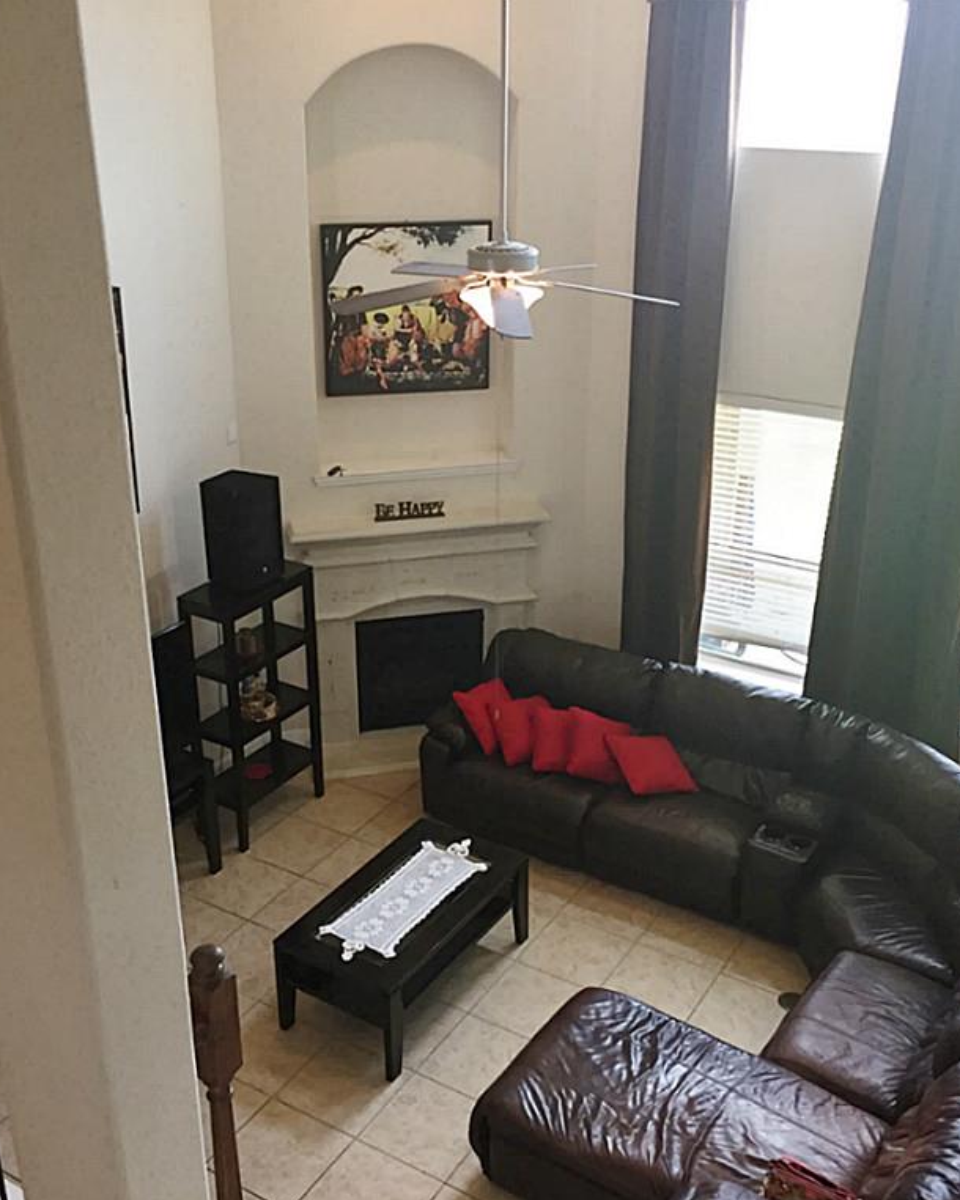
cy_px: 602
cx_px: 453
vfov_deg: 47.9
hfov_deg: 39.1
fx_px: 1350
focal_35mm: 38
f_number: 2.2
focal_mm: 4.15
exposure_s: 1/30
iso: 50
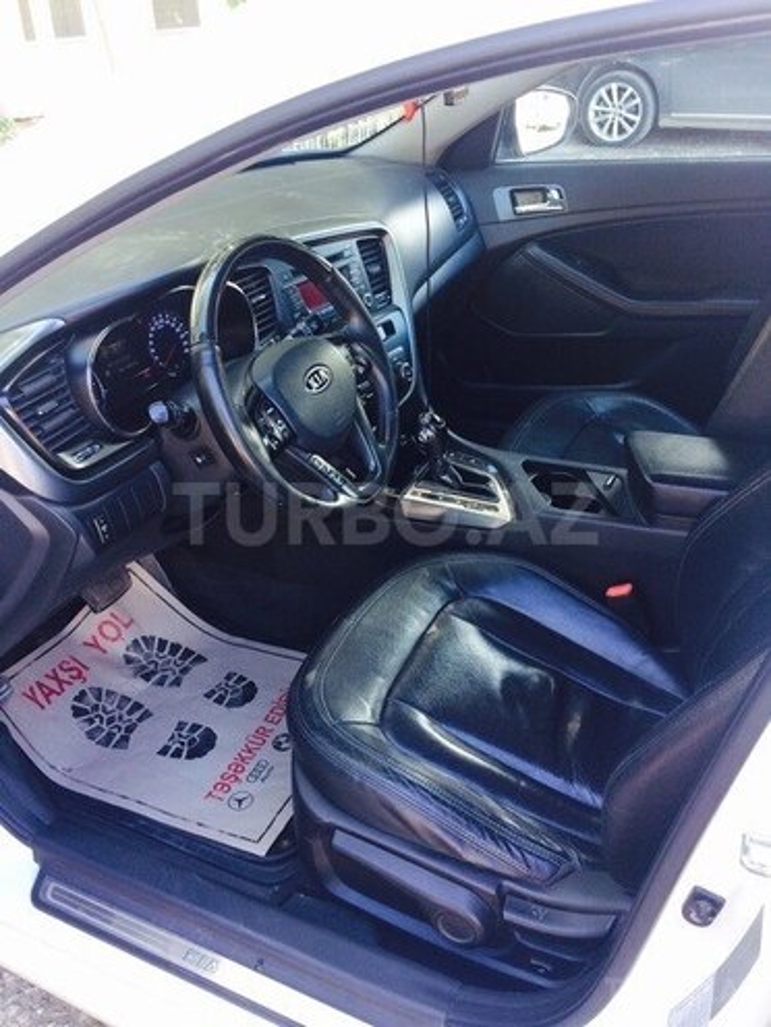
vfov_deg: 61.7
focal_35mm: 29
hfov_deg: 48.2
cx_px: 386
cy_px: 514
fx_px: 861
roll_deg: +2.5
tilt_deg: -33.3
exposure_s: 1/33
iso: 40
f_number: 2.2
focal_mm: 4.15
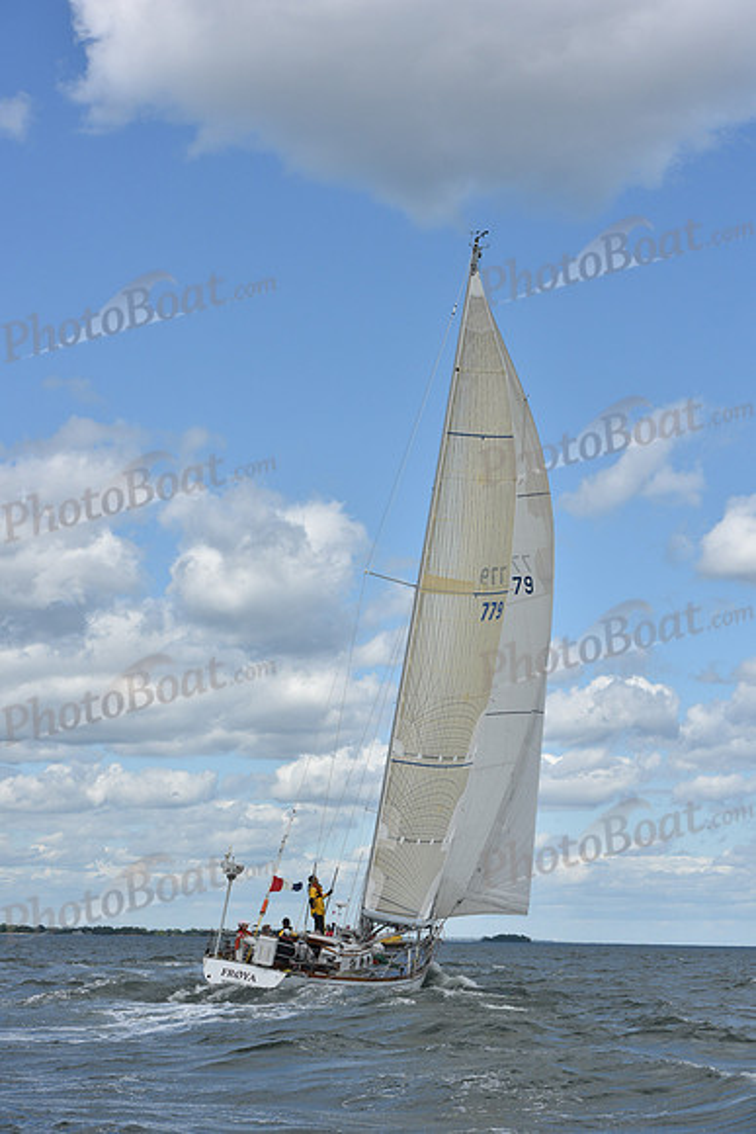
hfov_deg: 17.1
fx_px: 2518
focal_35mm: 80
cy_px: 567
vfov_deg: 25.4
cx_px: 378
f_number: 9
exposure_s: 1/1250
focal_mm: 80
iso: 320
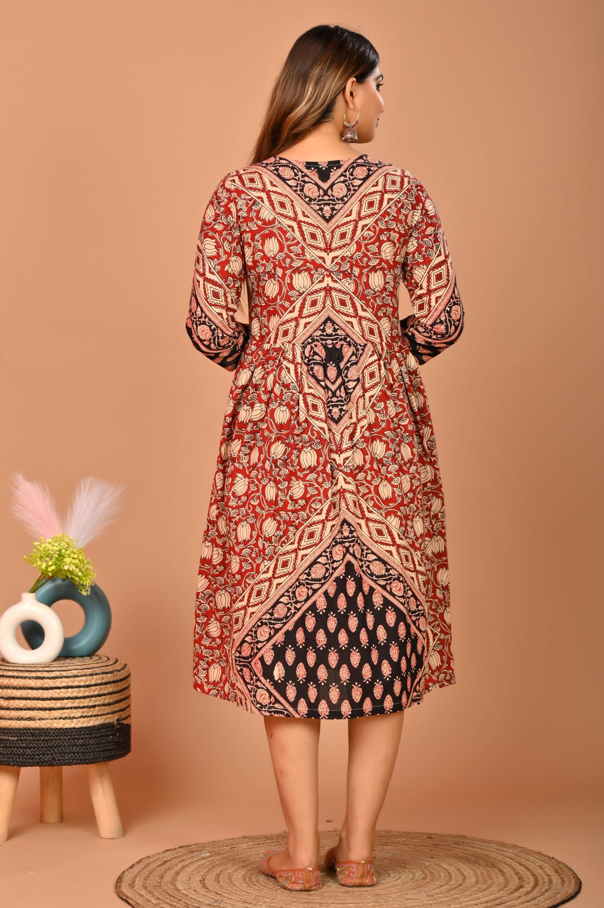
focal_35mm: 60
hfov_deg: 22.6
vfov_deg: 33.4
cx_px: 302
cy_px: 454
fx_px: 1512
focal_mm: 60
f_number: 5
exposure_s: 1/200
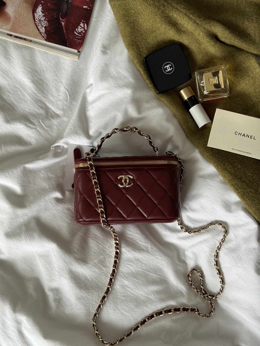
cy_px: 173
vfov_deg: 39.7
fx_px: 481
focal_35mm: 48
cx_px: 130
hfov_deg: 30.3
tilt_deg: -86.6
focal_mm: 6.76
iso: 160
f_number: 1.78
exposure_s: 1/60
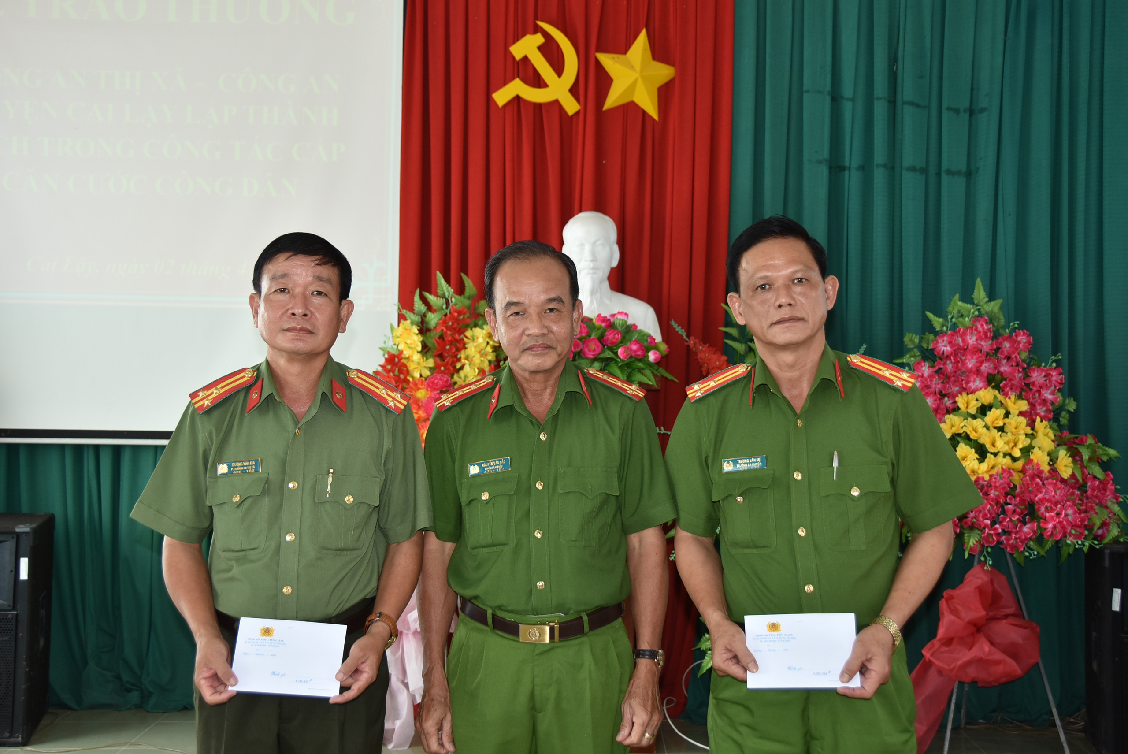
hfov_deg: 42.3
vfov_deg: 29.0
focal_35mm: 46
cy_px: 377
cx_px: 564
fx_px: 1458
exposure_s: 1/60
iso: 200
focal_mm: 31
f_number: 4
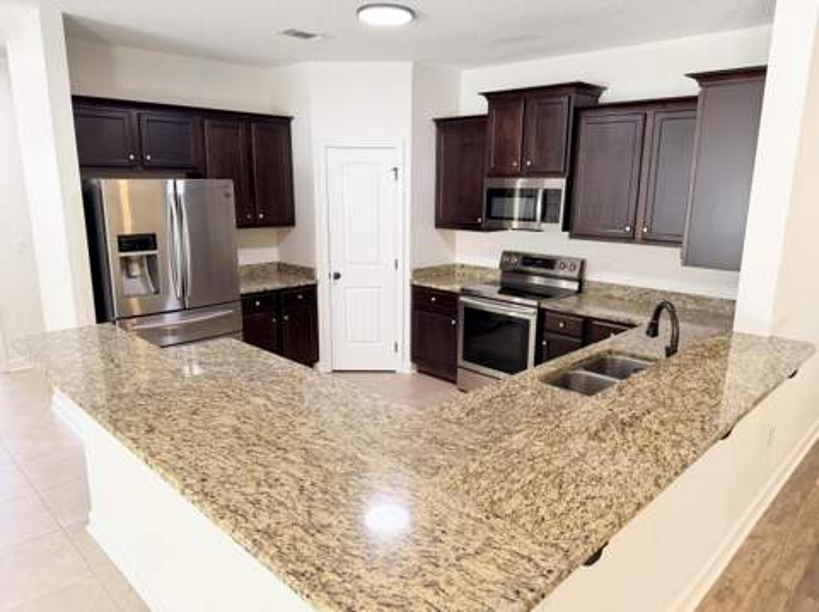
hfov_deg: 71.7
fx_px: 567
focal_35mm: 24
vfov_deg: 56.7
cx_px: 410
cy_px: 306
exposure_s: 1/60
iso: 160
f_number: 1.78
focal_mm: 6.76
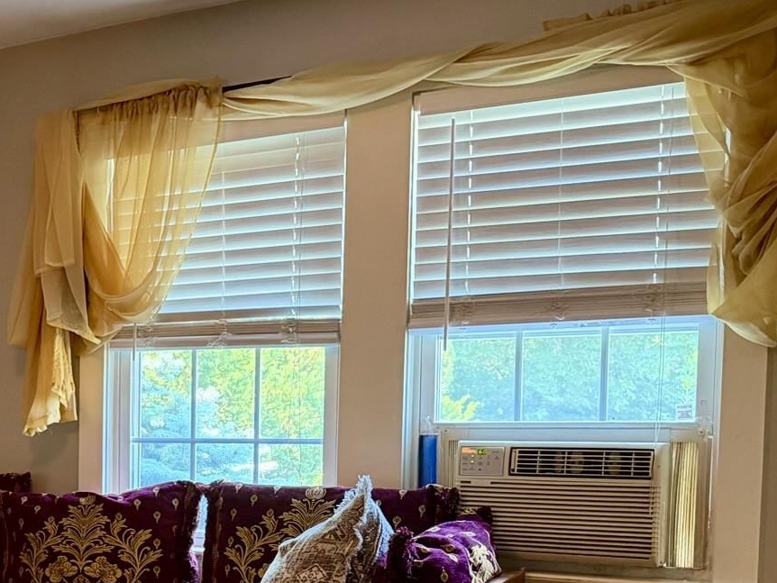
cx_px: -114
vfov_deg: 25.0
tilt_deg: -4.9
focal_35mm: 57
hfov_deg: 29.8
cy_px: 506
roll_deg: +0.2
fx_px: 1280
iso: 640
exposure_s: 1/60
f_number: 1.78
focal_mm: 6.76
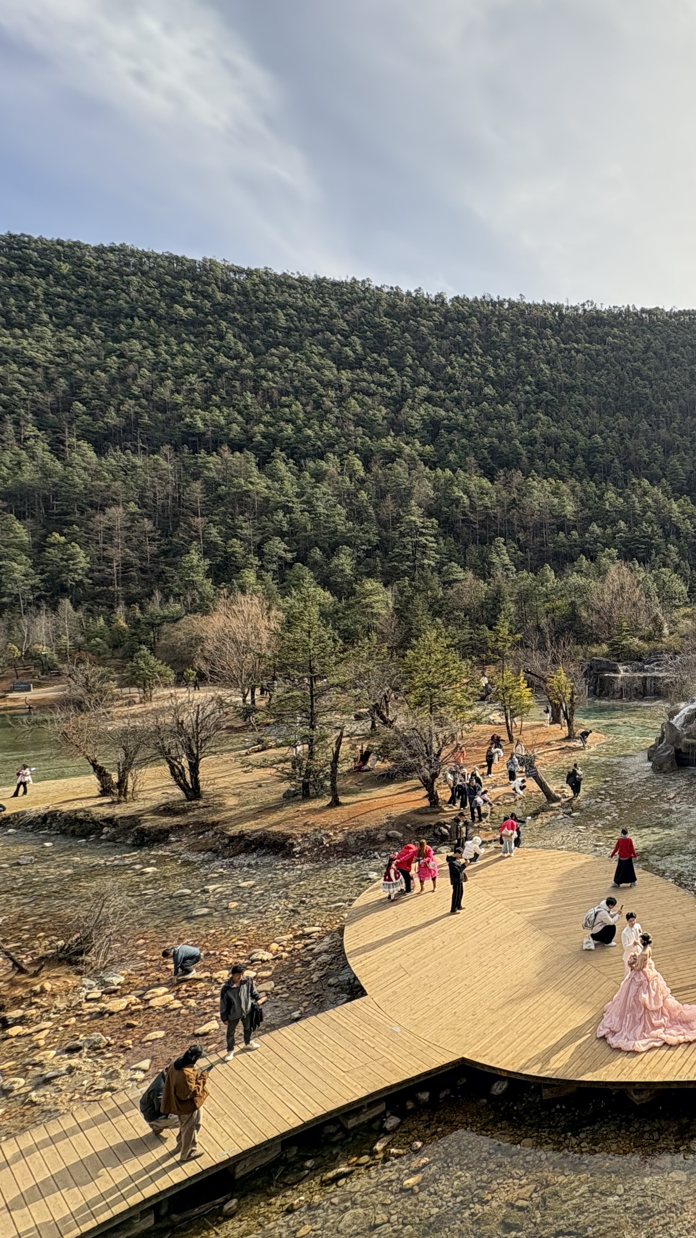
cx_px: 747
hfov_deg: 43.1
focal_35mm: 21
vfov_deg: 83.8
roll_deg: +0.4
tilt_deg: -1.2
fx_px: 689
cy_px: 634
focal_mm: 2.22
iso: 40
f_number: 2.2
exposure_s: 1/275
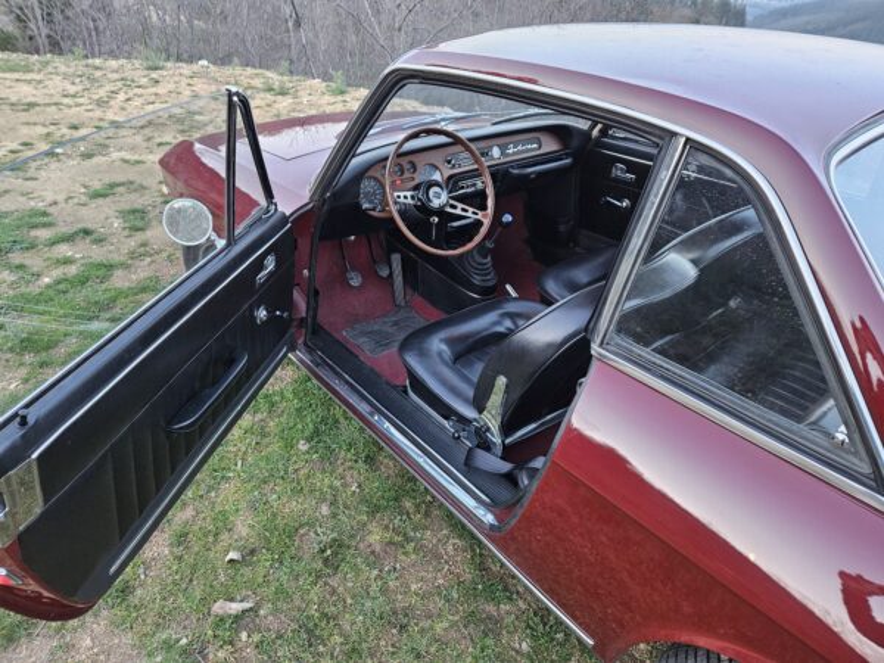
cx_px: 442
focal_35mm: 23
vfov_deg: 58.9
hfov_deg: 73.9
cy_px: 332
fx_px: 587
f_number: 1.8
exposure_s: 1/100
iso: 640
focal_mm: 5.4
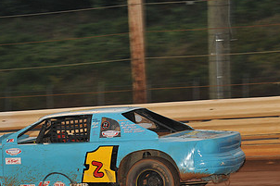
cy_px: 167
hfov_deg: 8.6
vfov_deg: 5.7
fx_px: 1866
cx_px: 78
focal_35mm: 240
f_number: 7.1
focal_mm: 125
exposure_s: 1/320
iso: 1000
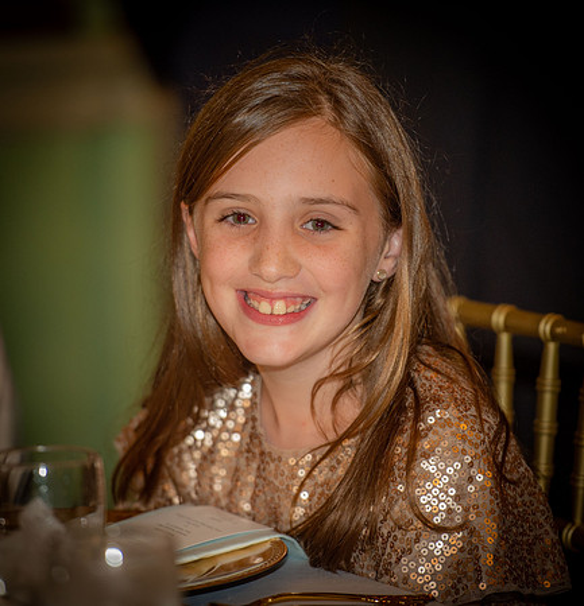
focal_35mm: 260
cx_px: 316
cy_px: 303
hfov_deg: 6.6
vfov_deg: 6.9
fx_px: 5063
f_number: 2.8
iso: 1250
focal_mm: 200
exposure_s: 1/100
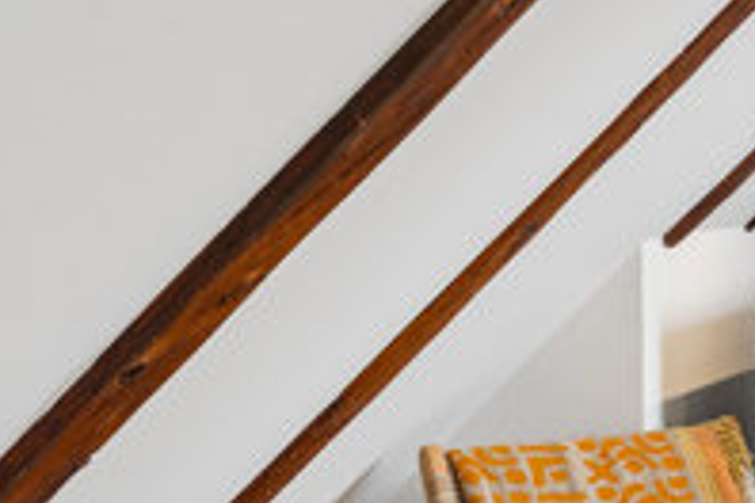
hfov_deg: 18.6
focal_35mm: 97
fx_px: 2034
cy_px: 181
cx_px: 1132
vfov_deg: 14.1
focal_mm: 24
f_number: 8
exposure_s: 1/5
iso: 160
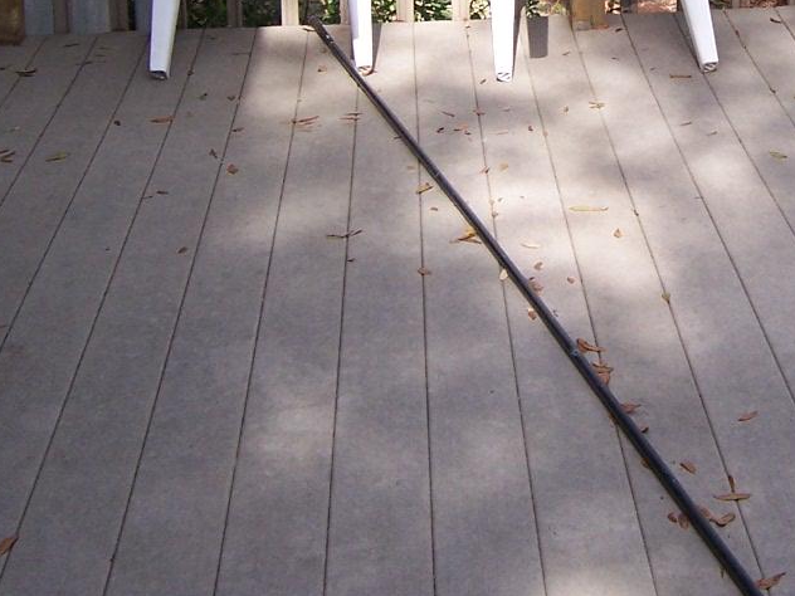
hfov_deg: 24.0
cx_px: 538
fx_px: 1860
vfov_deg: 17.6
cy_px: -58
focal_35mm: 81
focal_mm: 5.5
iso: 80
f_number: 3.4
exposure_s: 1/250
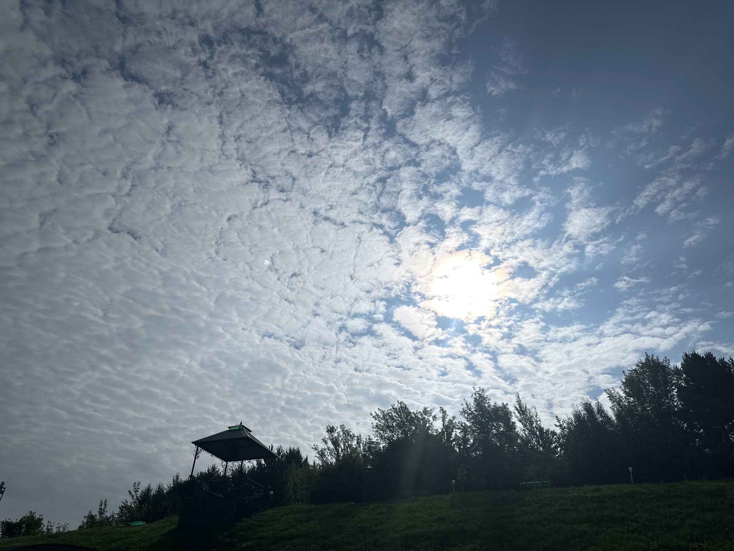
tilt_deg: +37.1
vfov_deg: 56.8
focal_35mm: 24
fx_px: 509
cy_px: 276
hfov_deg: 71.6
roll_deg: +0.3
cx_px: 367
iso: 64
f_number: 1.78
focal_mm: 6.86
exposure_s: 1/41667
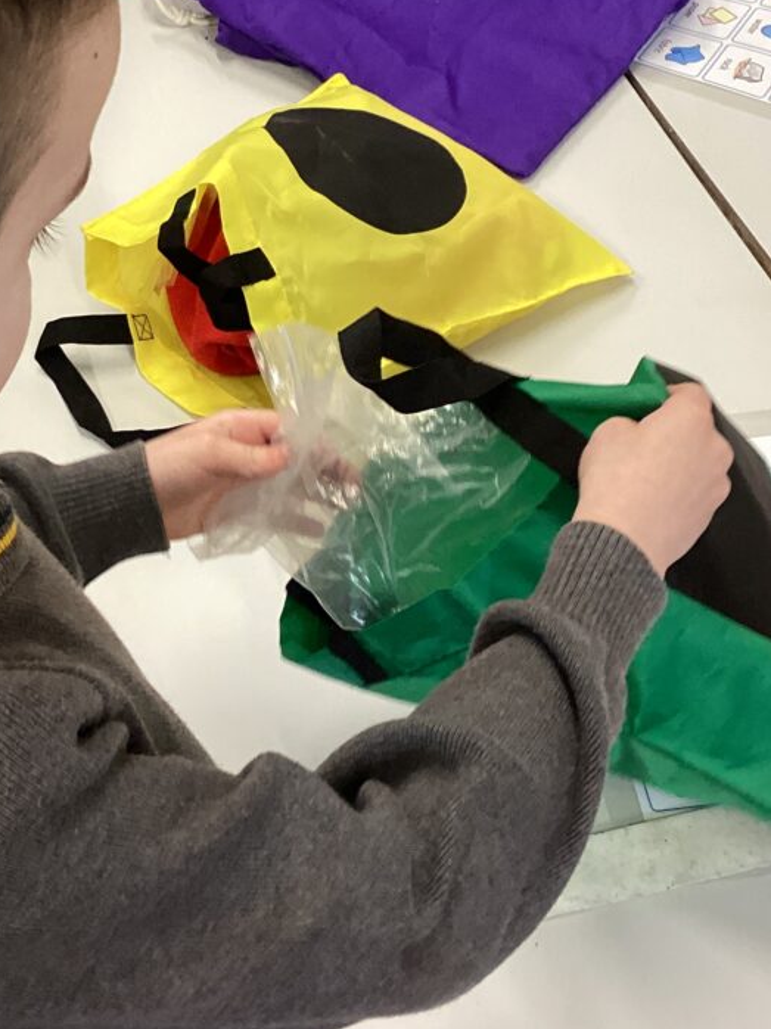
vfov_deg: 35.2
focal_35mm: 54
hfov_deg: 27.0
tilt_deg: -46.1
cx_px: 310
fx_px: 1605
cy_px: 335
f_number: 2.4
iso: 100
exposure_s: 1/50
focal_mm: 3.3
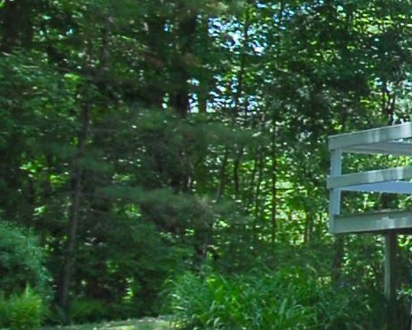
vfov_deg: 13.2
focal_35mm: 117
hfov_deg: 13.3
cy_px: 111
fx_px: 1427
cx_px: 909
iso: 200
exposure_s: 1/100
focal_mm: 10
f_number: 5.6
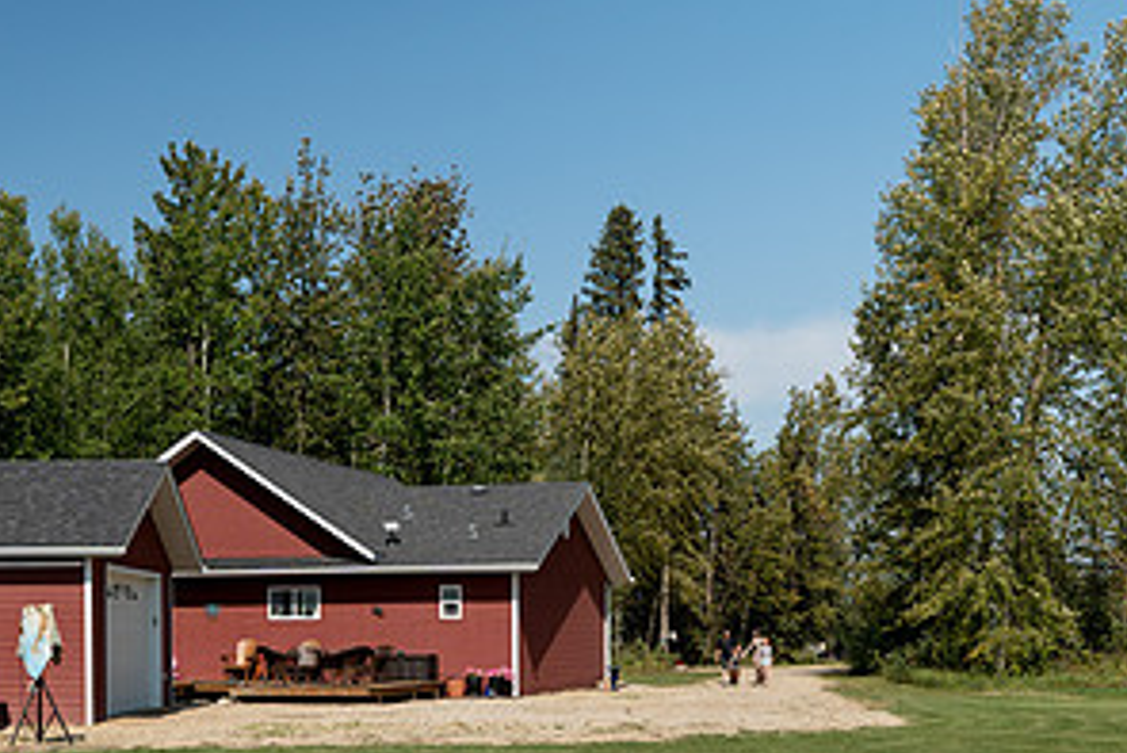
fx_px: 1723
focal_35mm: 55
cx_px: 481
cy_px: 640
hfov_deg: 36.2
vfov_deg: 24.1
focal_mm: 28
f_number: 5.6
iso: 250
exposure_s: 1/125
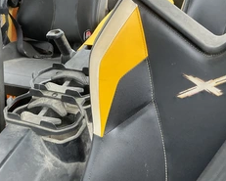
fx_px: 328
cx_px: 79
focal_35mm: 49
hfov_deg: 37.7
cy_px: 74
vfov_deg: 30.8
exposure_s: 1/143
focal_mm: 3
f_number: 1.8
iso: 32
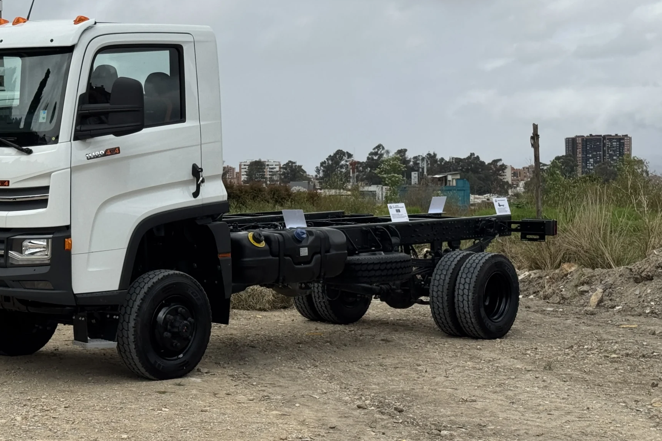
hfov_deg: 27.2
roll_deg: +0.4
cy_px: 188
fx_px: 1361
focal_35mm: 74
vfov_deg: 18.4
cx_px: 228
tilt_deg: -0.3
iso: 64
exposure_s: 1/6410
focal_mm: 6.76
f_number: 1.78
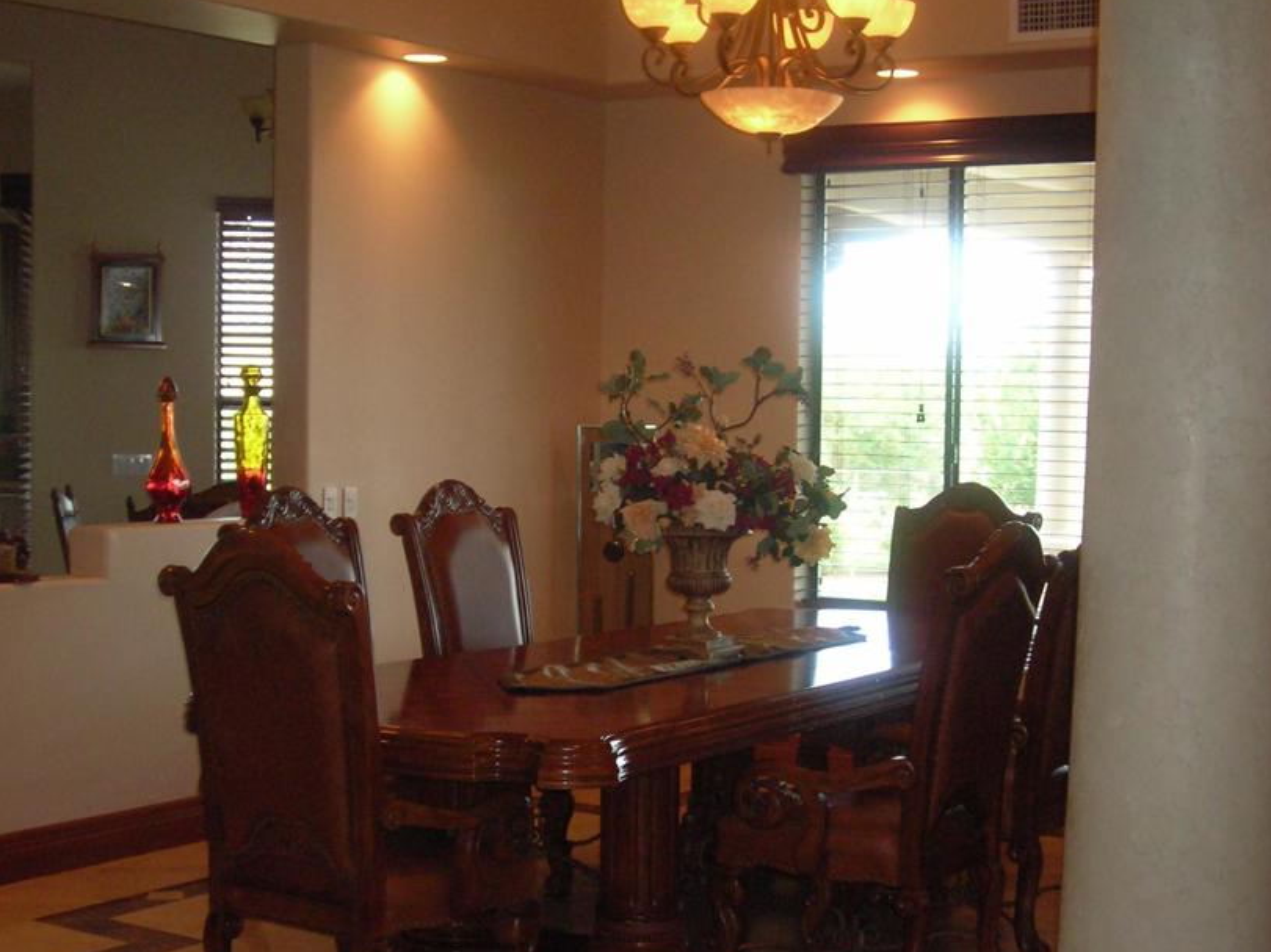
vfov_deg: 30.2
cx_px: 475
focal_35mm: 48
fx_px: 1762
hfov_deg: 39.4
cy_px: 442
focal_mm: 6.3
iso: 131
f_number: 3.2
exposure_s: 1/32.3
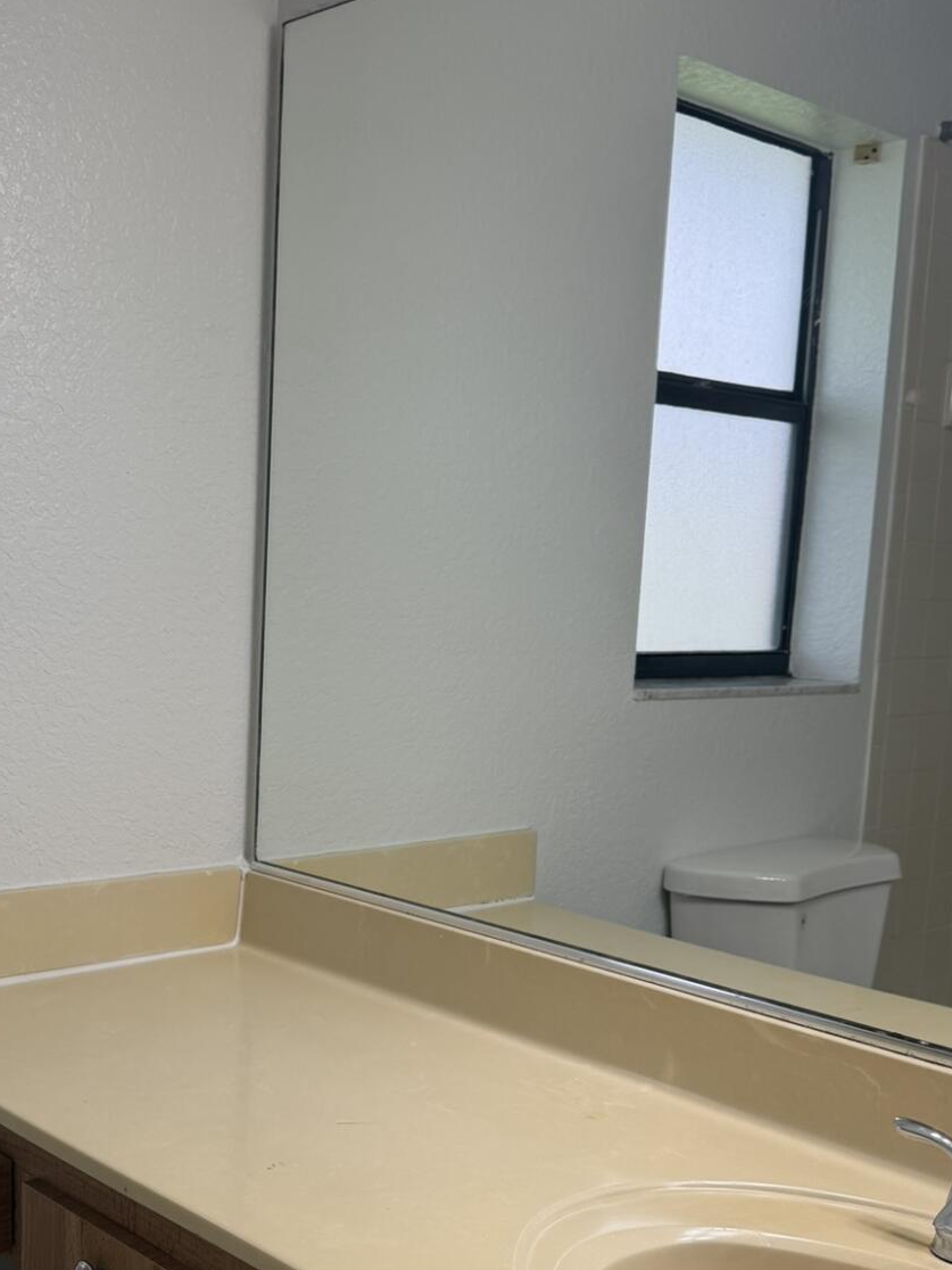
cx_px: 315
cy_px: 794
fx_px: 1577
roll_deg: -3.4
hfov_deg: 33.3
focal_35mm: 43
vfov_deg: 43.5
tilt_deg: -7.5
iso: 80
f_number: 1.78
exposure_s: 1/191
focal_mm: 6.76
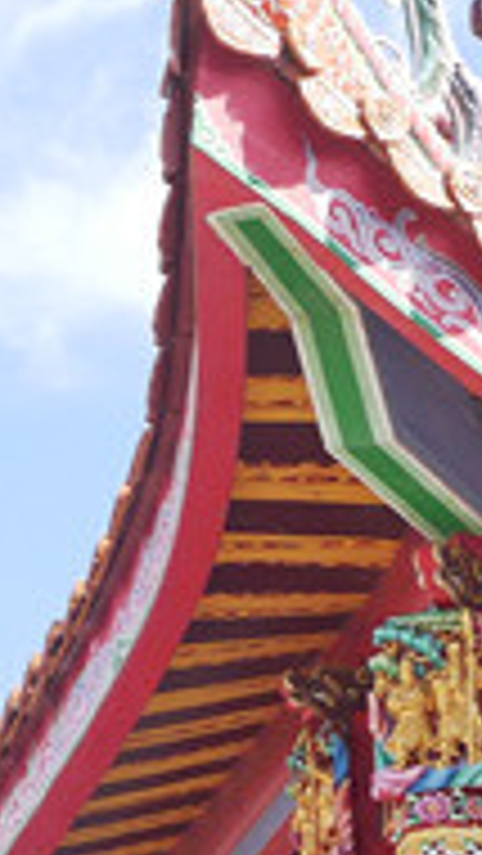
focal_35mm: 172
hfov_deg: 6.5
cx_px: 1419
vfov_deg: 12.1
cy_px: 1161
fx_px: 3905
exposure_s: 1/500
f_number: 4
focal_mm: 15
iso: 200
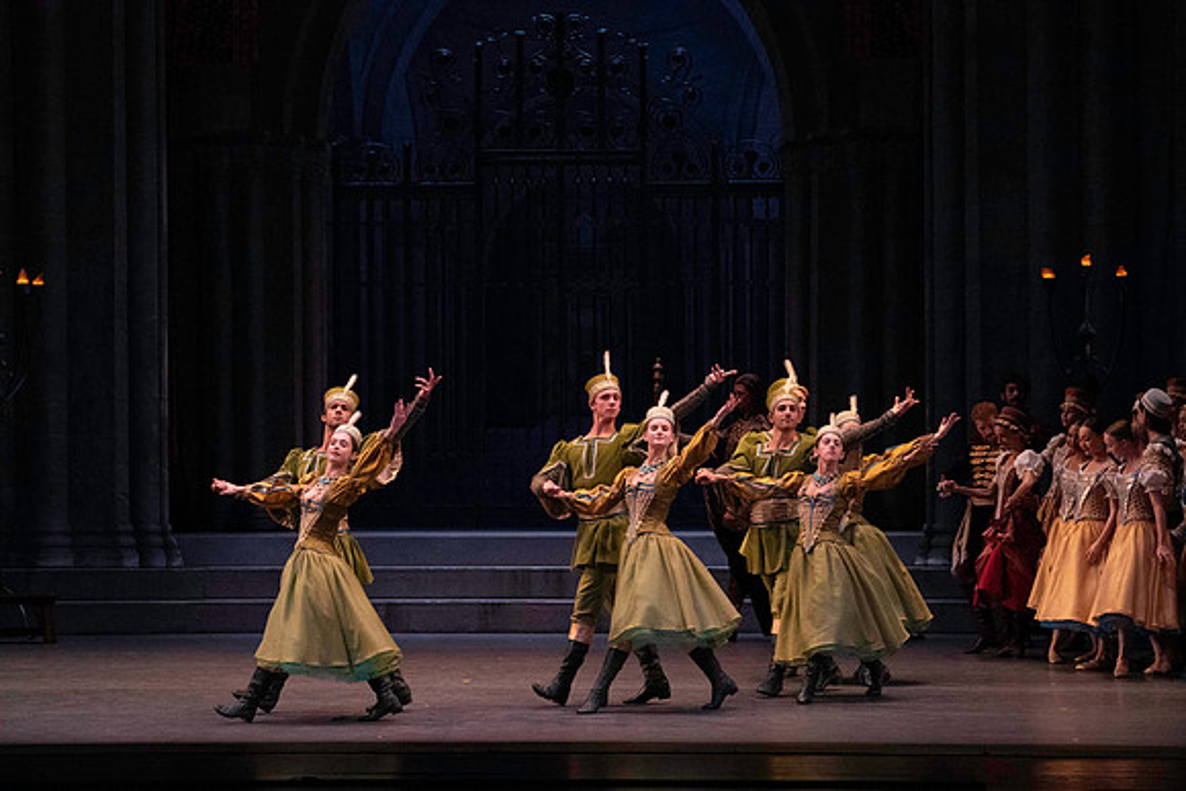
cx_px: 593
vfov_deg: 10.2
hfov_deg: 15.3
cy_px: 396
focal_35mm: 134
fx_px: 4415
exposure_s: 1/400
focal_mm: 134
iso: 12800
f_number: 7.1
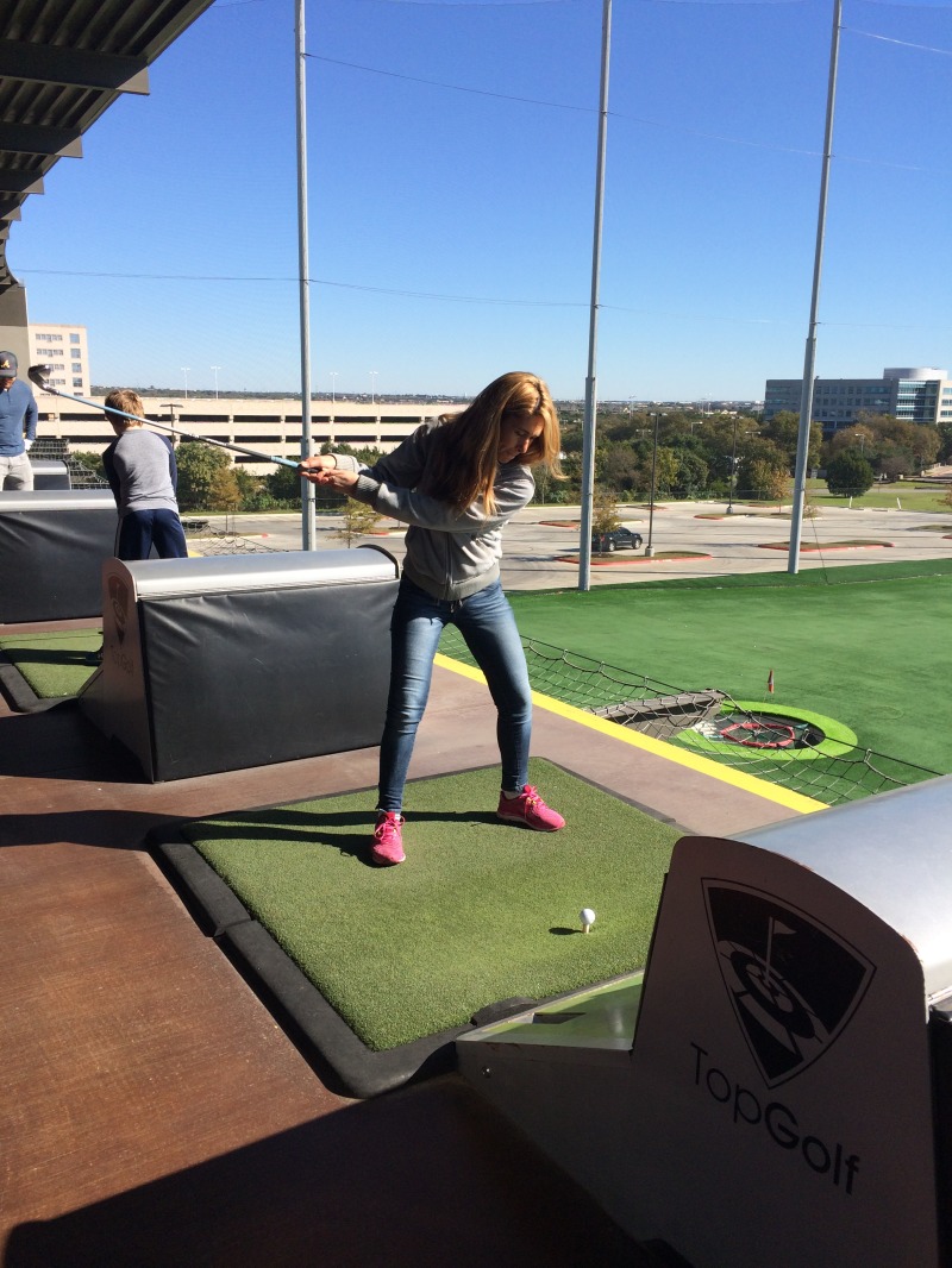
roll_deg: +0.1
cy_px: 634
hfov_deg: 48.2
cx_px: 476
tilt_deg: -13.1
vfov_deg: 61.6
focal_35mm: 29
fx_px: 1063
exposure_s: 1/1520
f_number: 2.2
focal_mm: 4.15
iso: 32
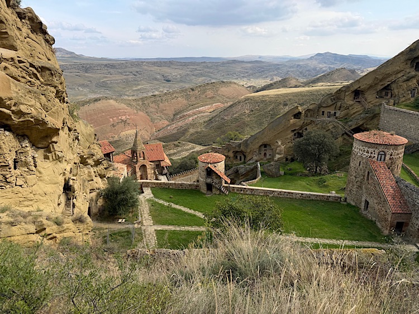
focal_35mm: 24
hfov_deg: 71.6
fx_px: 291
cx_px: 210
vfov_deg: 56.8
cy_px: 157
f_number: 1.78
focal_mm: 6.76
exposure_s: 1/3425
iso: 80
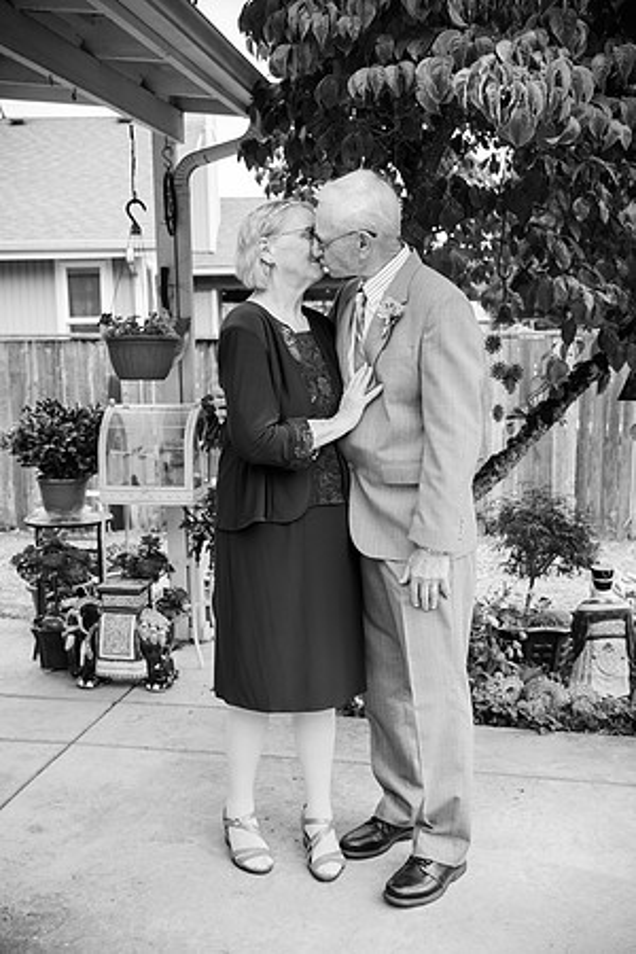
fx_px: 1060
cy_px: 477
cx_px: 318
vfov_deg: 48.5
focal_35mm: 40
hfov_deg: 33.4
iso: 400
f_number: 5
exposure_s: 1/500
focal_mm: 40
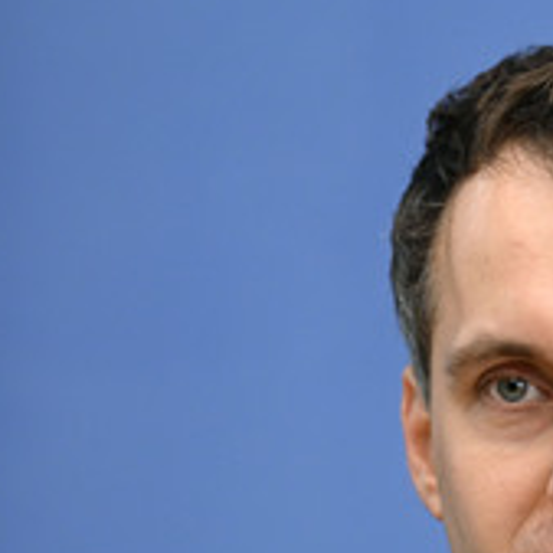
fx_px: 7790
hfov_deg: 4.1
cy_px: 484
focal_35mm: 431
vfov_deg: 4.1
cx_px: 614
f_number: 5.6
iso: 3200
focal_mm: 190
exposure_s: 1/500
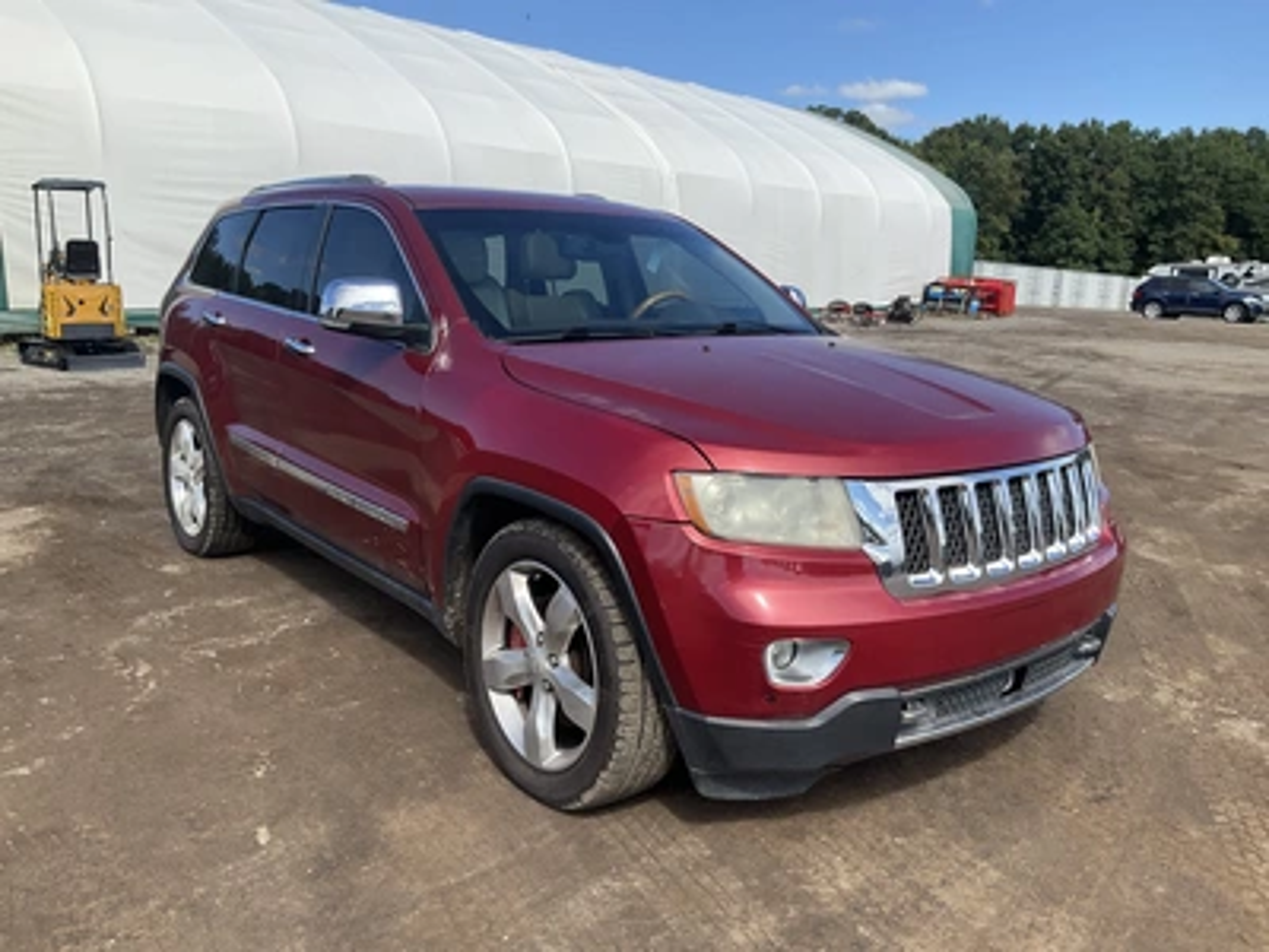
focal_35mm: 29
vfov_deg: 48.2
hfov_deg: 61.7
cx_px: 634
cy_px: 476
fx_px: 1063
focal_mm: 3
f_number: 1.8
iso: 25
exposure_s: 1/1490
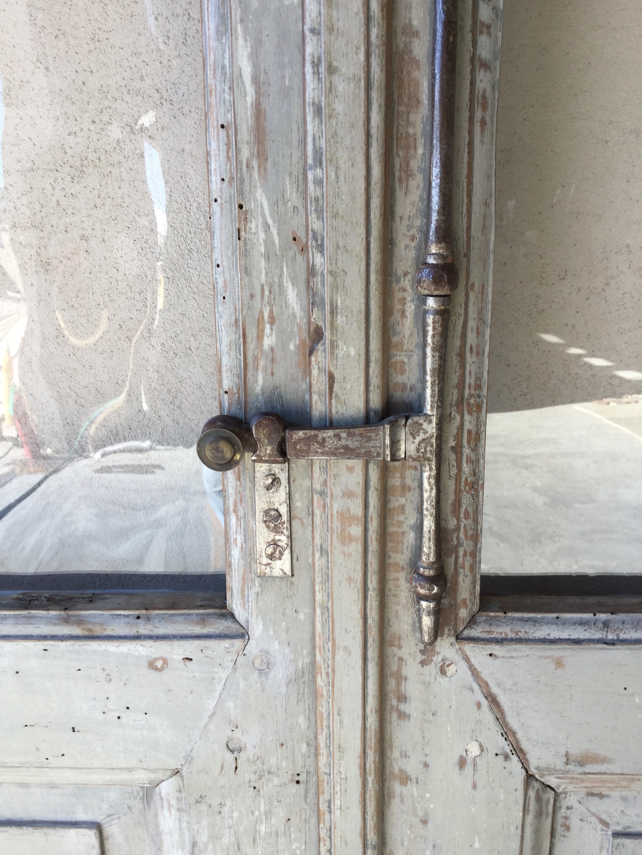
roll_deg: -1.3
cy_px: 428
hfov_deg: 45.4
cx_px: 321
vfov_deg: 58.4
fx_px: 767
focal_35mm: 31
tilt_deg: -19.7
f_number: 2.4
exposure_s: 1/145
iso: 25
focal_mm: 3.3
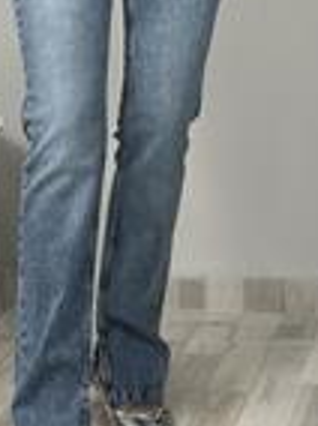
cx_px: 108
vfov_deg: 13.8
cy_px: -32
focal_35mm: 140
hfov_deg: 10.6
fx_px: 1720
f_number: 1.78
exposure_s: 1/100
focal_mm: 6.86
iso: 100
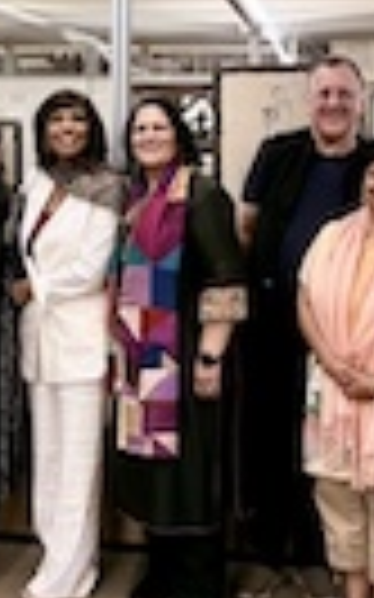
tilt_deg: -4.6
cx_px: 108
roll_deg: -0.3
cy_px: 225
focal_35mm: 70
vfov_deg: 29.3
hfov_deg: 18.5
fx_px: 1143
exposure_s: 1/60
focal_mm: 6.76
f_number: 1.78
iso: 400
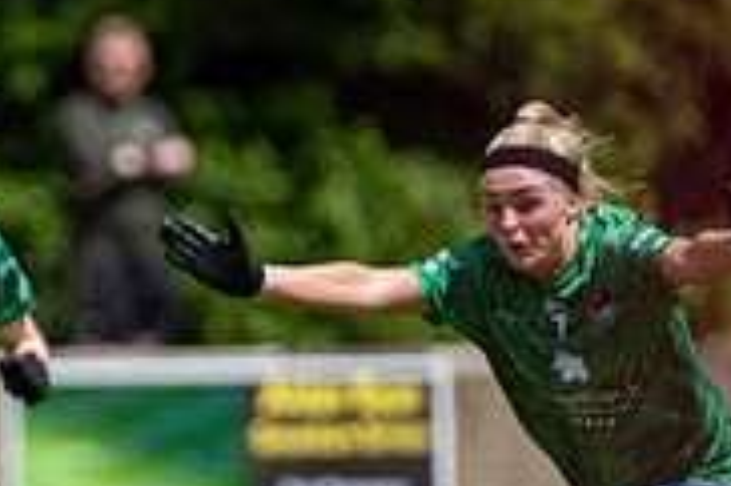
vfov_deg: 1.1
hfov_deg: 1.6
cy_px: 390
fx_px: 26251
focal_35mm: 1294
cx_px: -341
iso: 125
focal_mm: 270
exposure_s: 1/6400
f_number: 2.8
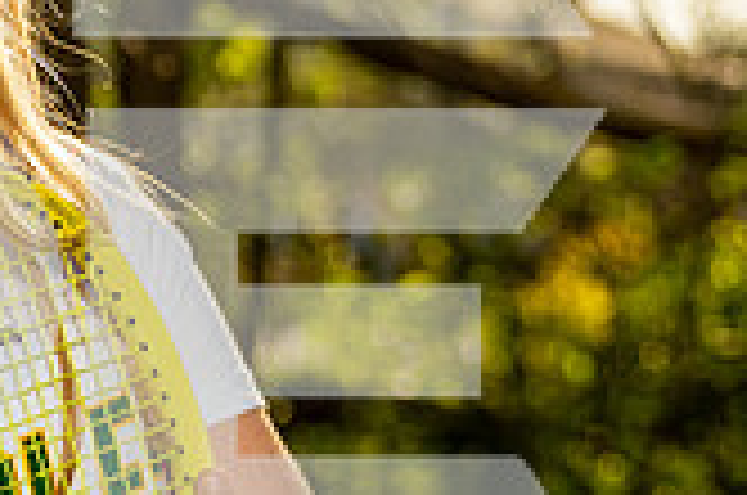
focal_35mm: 162
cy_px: 361
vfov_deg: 8.4
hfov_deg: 11.7
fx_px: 3355
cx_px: -637
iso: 125
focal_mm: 41
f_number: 2.8
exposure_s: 1/250
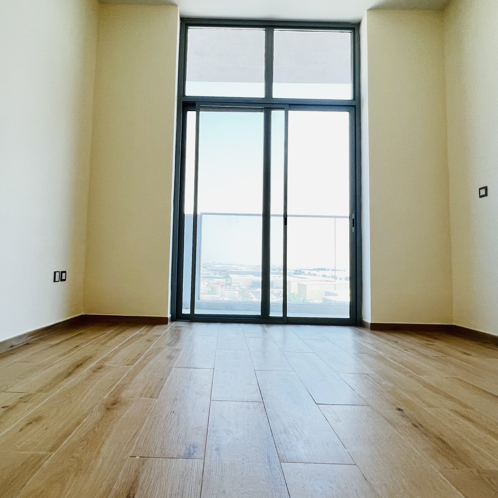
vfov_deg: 74.8
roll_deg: -1.1
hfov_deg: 74.6
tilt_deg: +4.1
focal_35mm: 20
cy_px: 242
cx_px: 221
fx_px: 326
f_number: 1.8
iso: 80
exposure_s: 1/99
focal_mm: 1.57
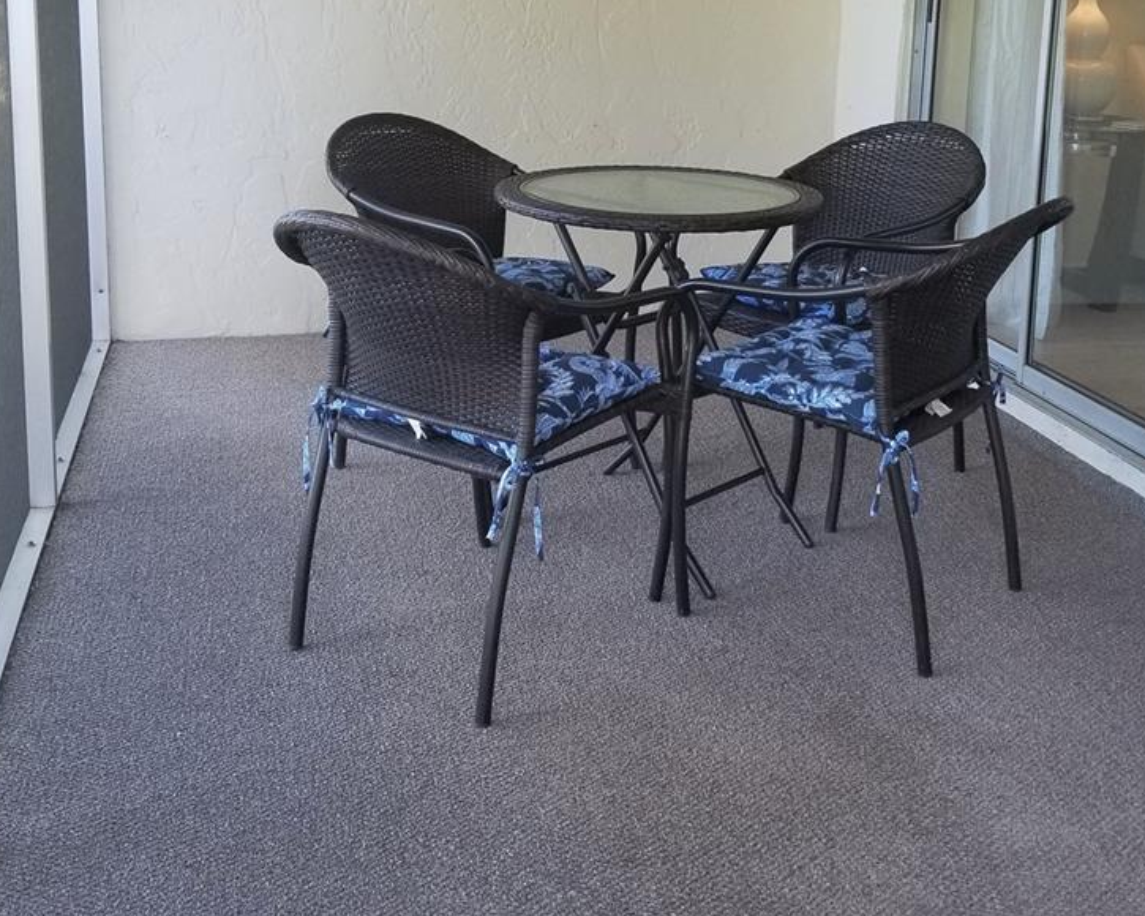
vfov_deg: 34.9
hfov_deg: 43.8
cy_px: 226
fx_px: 1423
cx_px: 614
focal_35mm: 42
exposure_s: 1/120
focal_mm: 4.3
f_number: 1.7
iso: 100
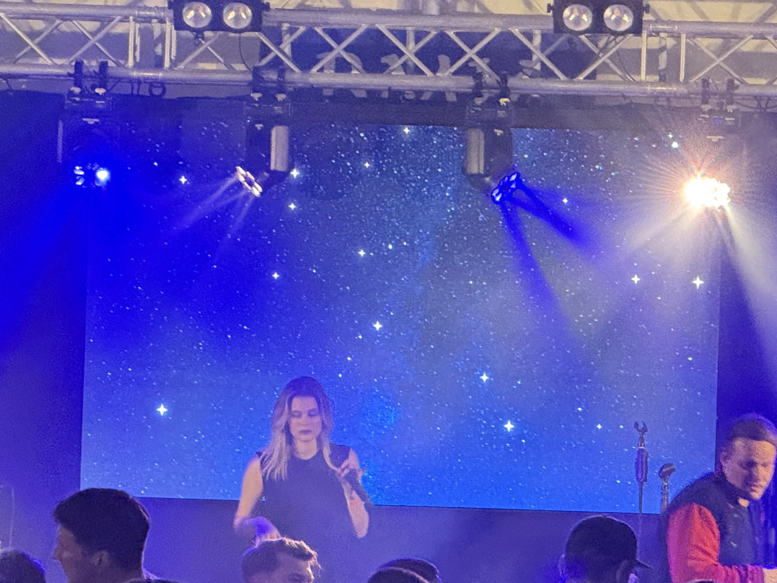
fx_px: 5140
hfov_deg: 8.6
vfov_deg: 6.5
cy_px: 357
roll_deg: -1.8
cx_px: 343
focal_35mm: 229
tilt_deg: +3.2
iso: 1250
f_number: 2.8
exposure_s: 1/33
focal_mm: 15.66
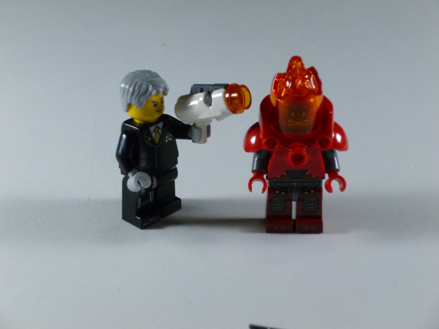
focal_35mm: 86
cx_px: 220
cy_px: 164
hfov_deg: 22.8
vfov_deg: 17.2
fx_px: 1091
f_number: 5
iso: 400
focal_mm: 15.3
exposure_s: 1/60
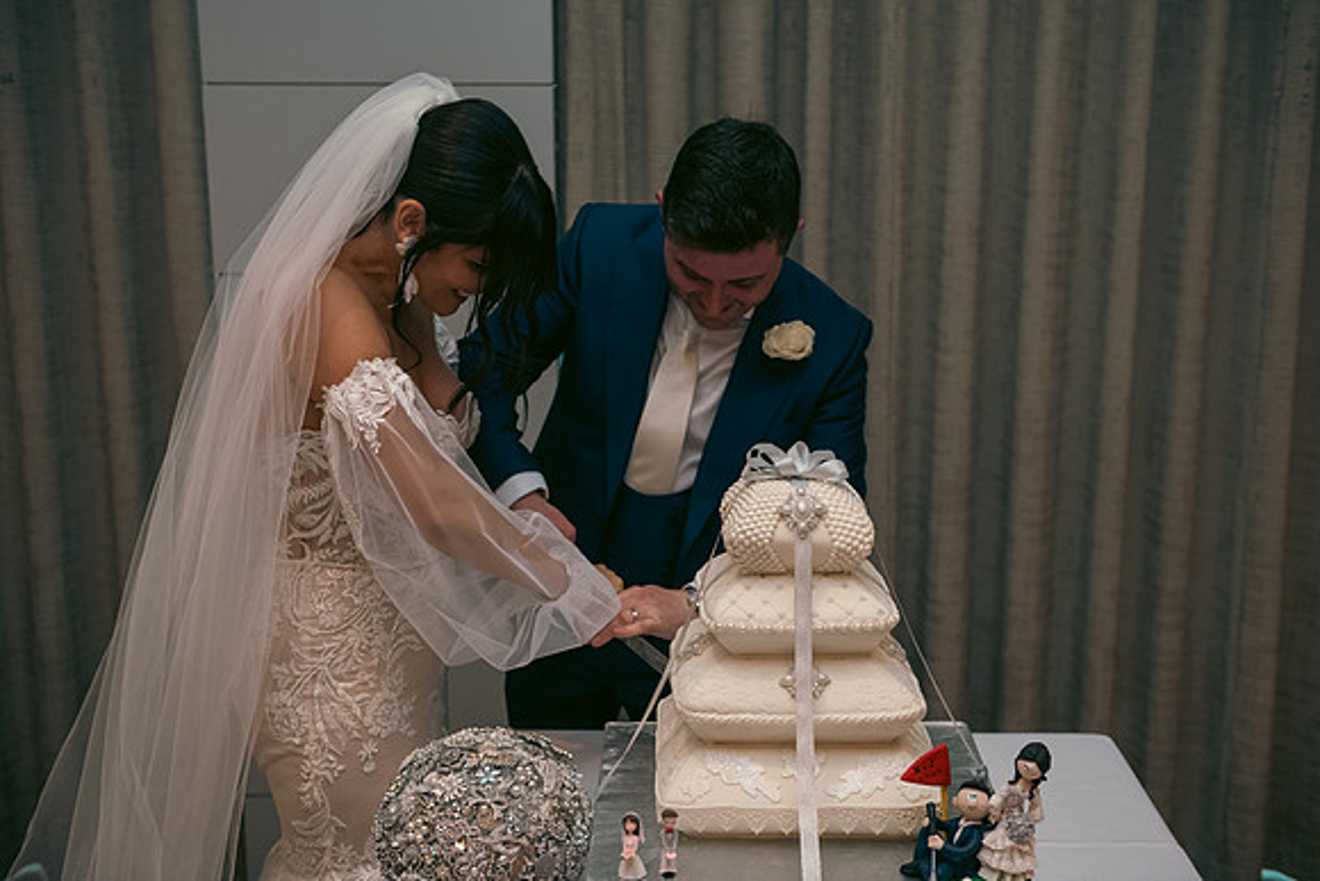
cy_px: 440
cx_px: 660
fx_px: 1650
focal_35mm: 45
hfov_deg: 43.6
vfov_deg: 29.9
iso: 800
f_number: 3.5
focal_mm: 45
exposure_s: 1/160
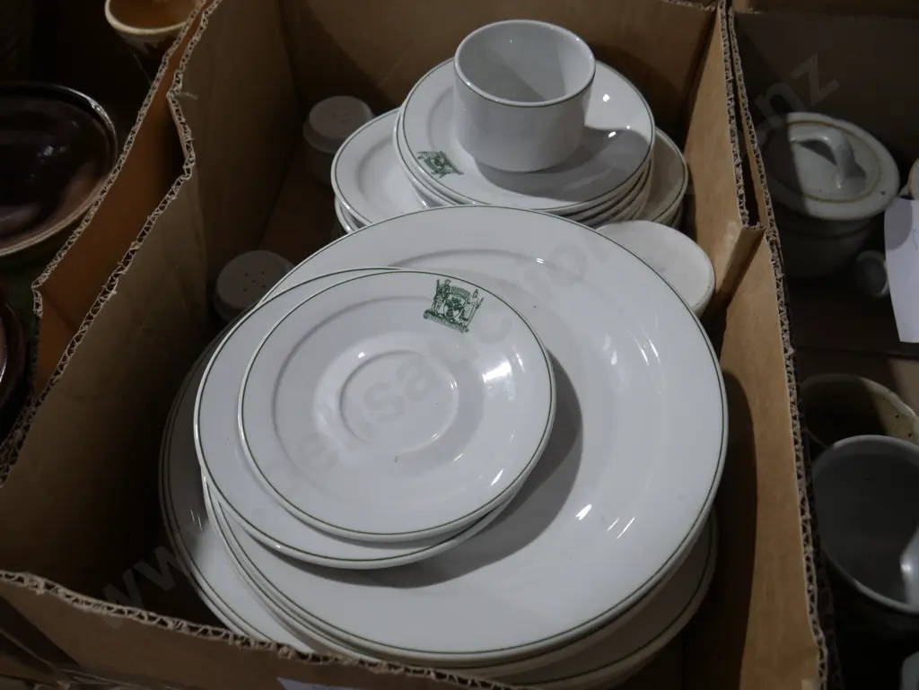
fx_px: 744
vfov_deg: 49.8
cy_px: 345
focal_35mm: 28
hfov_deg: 63.4
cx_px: 460
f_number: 4.5
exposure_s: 1/60
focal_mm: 14
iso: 400
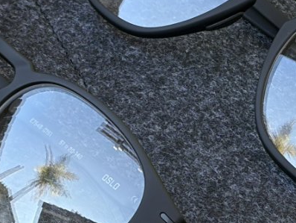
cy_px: 138
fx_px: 2011
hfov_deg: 8.4
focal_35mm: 235
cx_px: 165
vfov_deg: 6.3
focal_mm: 6
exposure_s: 1/134
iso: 32
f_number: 1.6
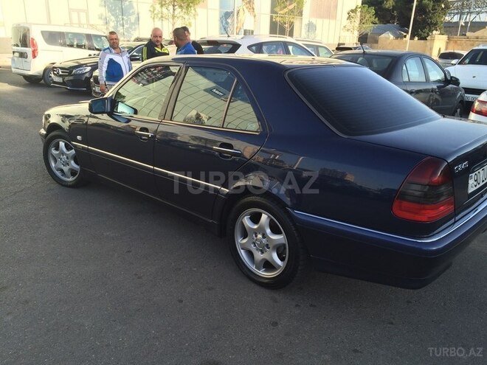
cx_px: 244
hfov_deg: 61.7
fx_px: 408
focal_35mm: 29
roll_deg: -0.8
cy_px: 182
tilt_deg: -20.2
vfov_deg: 48.2
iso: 32
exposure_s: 1/547
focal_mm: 4.15
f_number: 2.2
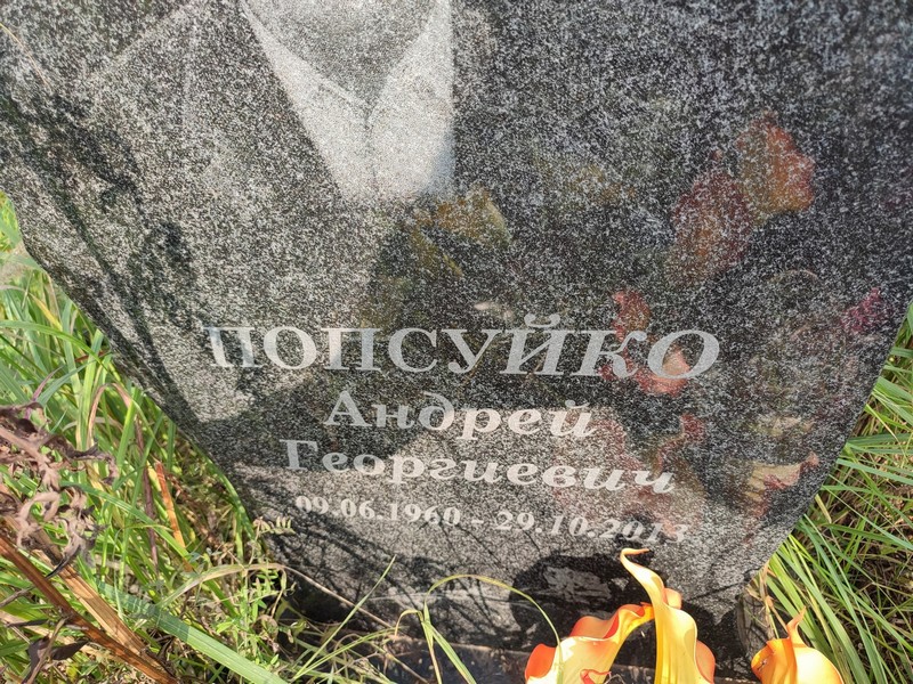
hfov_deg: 69.4
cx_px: 456
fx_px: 659
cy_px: 342
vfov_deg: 54.9
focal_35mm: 25
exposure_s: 1/191
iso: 50
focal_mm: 6.04
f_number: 1.9
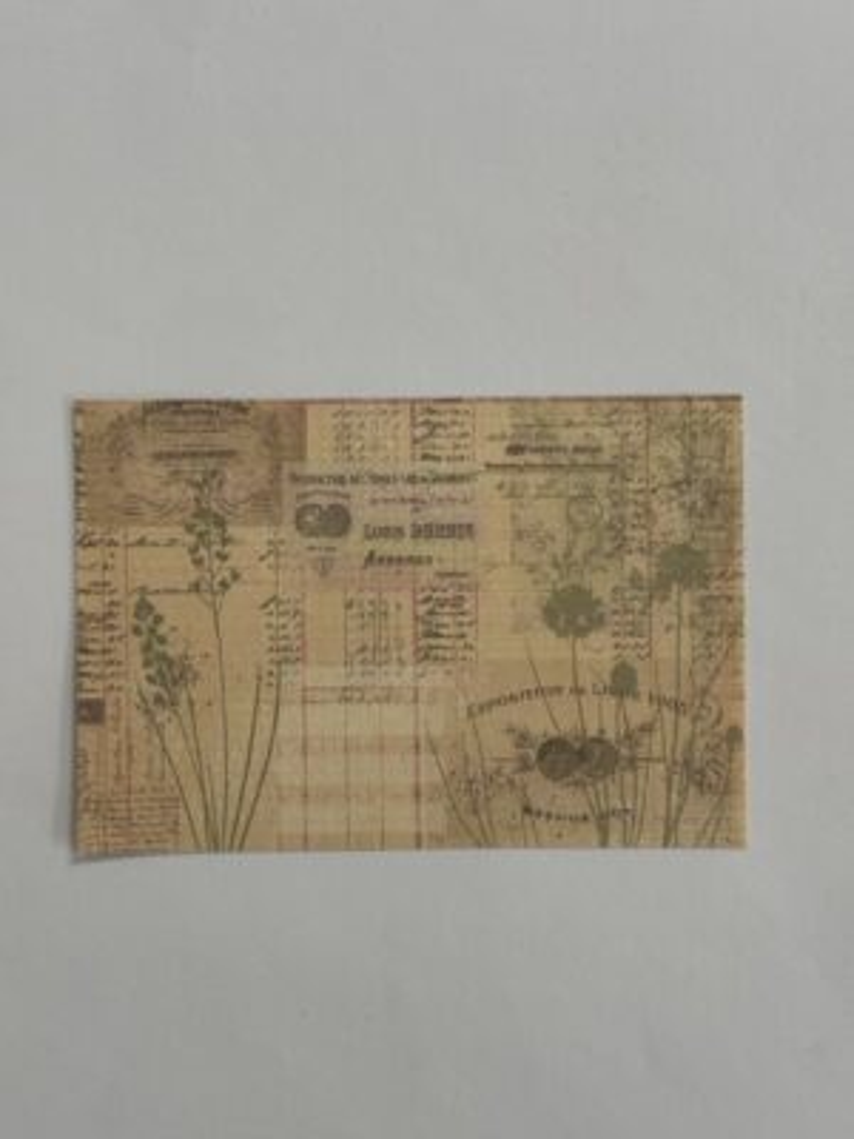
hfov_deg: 30.3
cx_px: 427
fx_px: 1579
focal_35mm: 48
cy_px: 570
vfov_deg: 39.7
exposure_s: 1/60
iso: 125
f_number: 1.78
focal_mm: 6.76
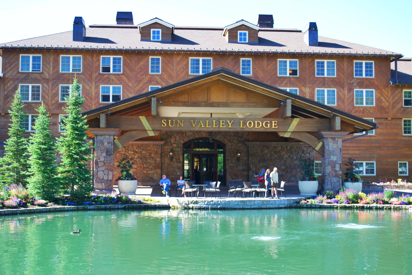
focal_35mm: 48
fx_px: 549
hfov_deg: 41.1
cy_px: 138
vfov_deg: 28.1
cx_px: 206
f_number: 5.6
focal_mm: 32
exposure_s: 1/125
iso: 160
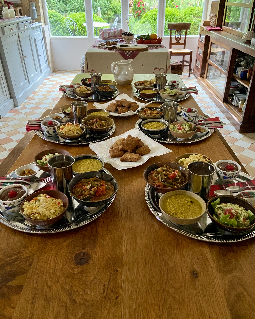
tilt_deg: -29.7
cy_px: 151
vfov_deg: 62.2
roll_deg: +1.2
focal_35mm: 28
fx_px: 264
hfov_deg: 51.5
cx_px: 129
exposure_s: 1/60
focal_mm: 4.25
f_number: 1.8
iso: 500
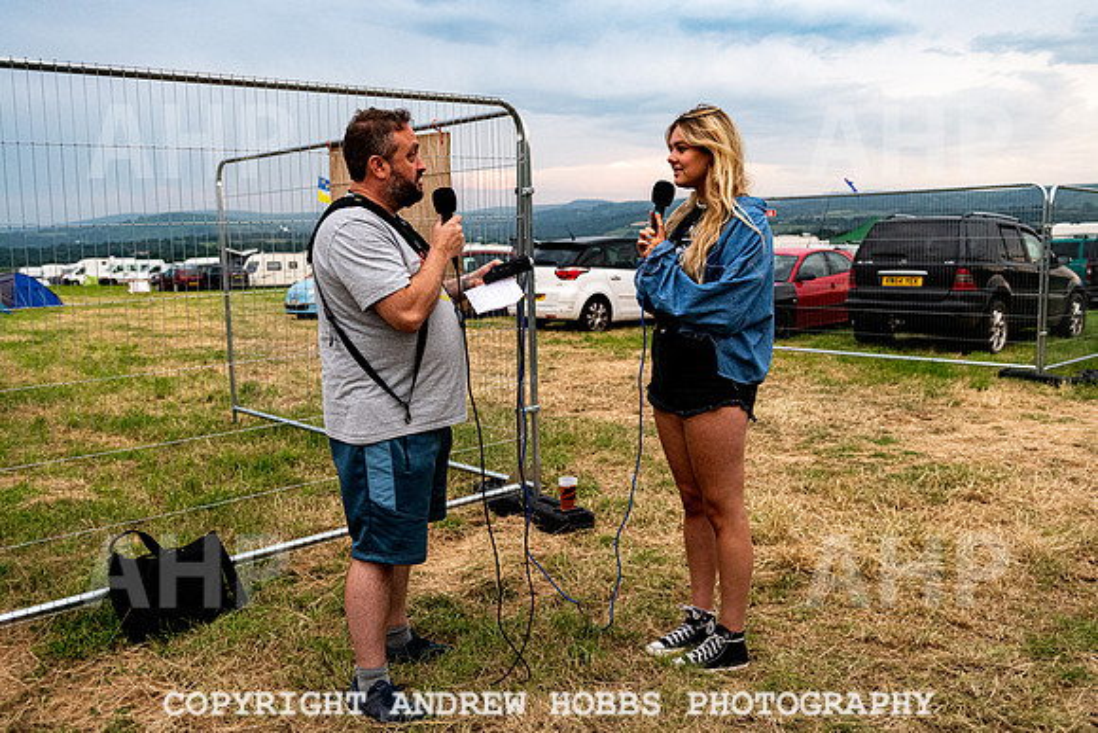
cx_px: 549
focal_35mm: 33
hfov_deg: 57.7
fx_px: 996
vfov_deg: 40.4
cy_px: 366
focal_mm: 32
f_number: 4
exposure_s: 1/500
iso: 2000
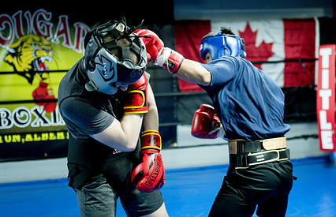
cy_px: 132
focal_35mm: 53
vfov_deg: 24.9
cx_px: 213
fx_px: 490
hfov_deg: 37.6
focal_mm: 35
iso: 1000
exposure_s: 1/500
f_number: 1.4
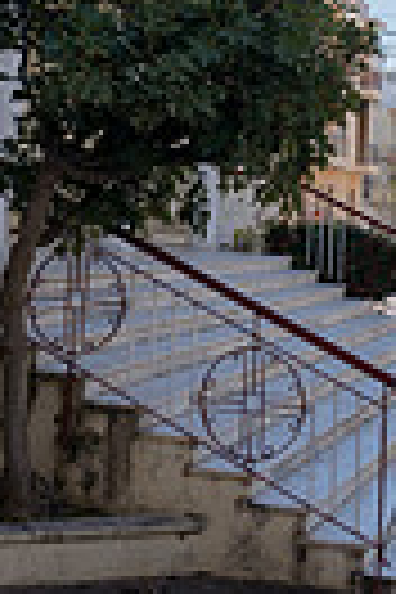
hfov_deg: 16.6
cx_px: 306
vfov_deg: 22.5
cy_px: -144
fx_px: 1353
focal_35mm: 82
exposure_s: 1/160
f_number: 13
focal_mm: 24
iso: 250
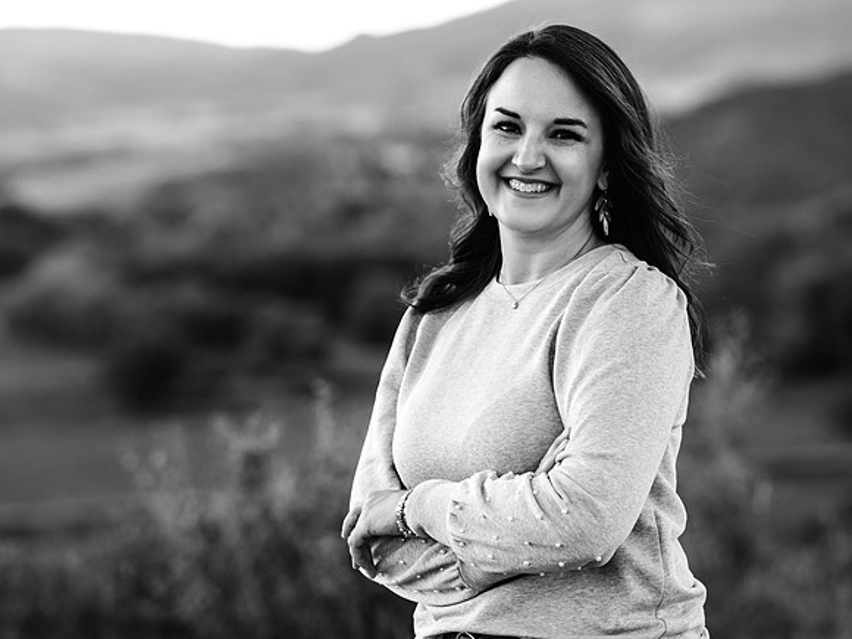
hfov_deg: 13.3
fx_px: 3649
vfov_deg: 10.0
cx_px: 426
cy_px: 320
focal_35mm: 148
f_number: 4
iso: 500
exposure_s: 1/160
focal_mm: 137
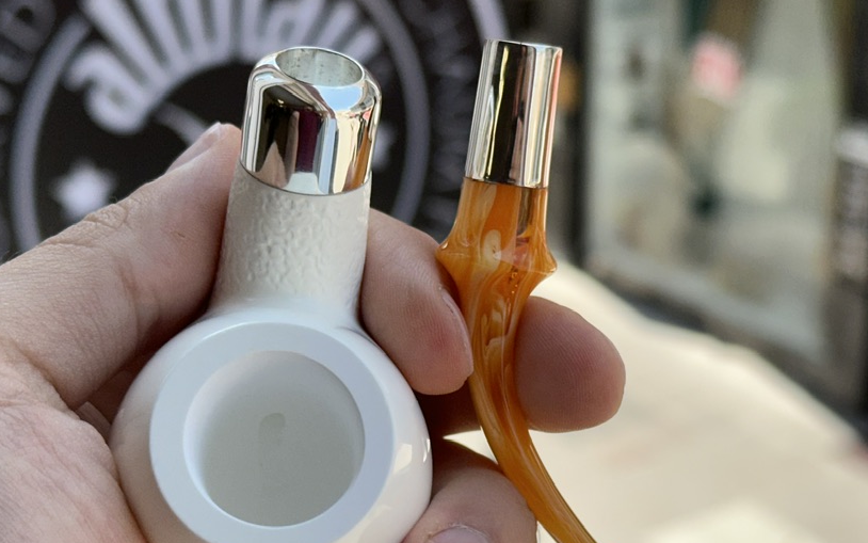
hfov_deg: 25.8
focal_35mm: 80
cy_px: 350
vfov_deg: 16.3
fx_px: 1893
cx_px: 433
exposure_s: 1/1357
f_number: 1.78
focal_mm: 6.86
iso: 64
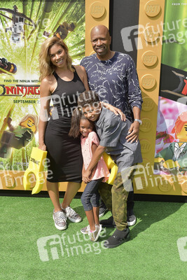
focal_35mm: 35
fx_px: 272
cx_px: 94
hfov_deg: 37.9
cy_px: 140
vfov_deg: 54.4
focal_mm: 35
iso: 200
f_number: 6.3
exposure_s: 1/320
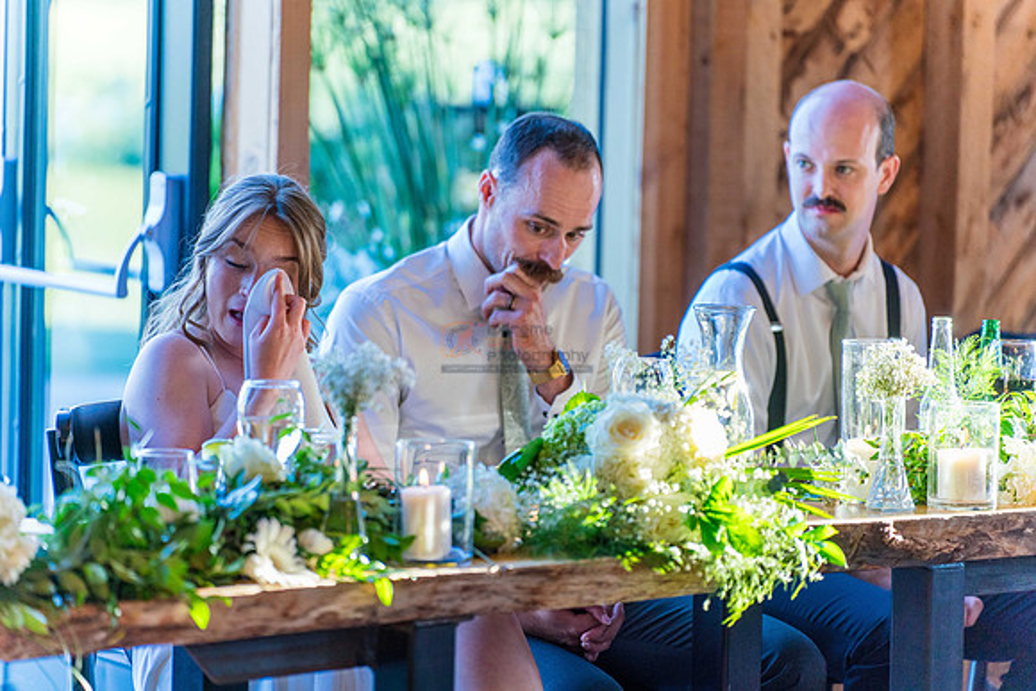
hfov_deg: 13.7
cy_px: 346
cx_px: 518
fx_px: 4317
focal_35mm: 150
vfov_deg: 9.2
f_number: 2.8
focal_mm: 150
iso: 1000
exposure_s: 1/400
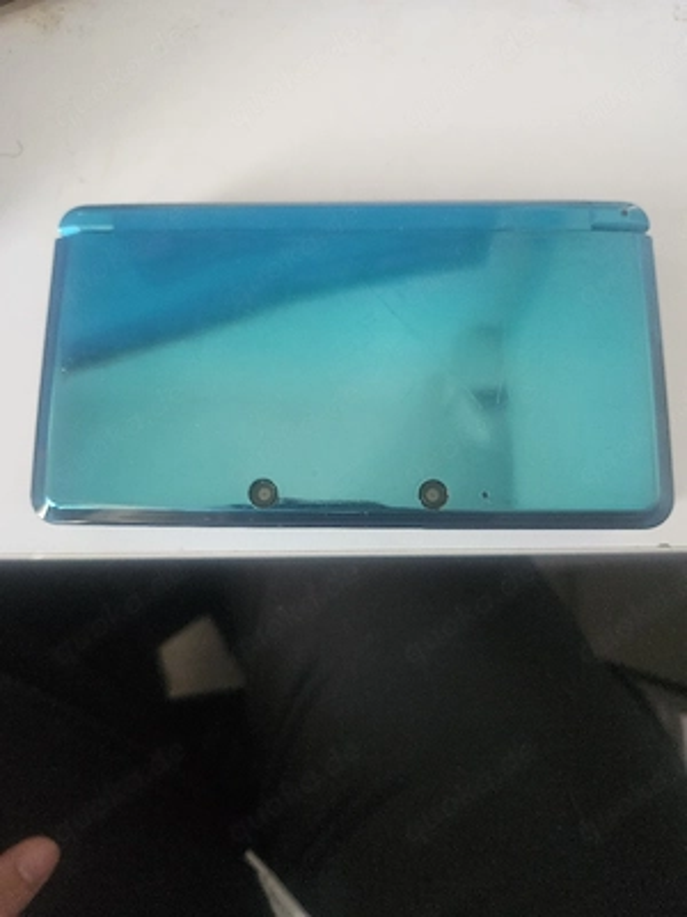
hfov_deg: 58.9
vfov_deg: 73.9
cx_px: 344
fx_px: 609
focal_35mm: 23
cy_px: 458
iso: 640
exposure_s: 1/40
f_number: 1.8
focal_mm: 5.4
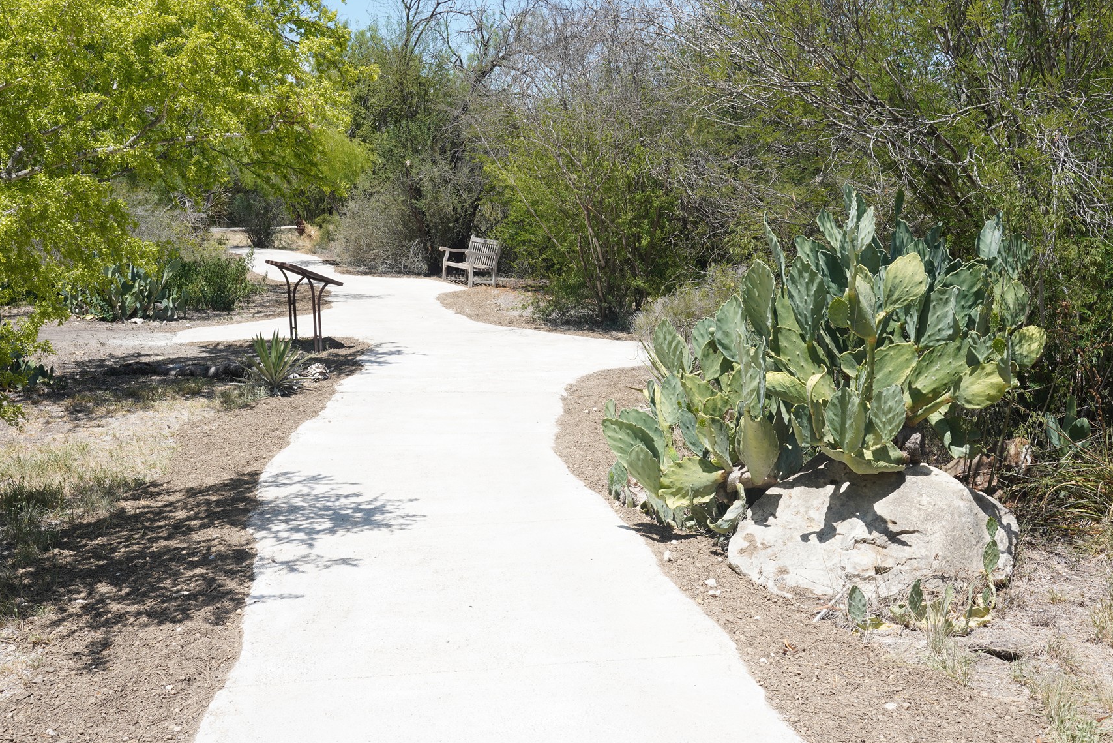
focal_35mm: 41
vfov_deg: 32.6
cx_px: 609
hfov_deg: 47.3
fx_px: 1268
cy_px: 316
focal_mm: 35
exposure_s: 1/60
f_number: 14
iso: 100
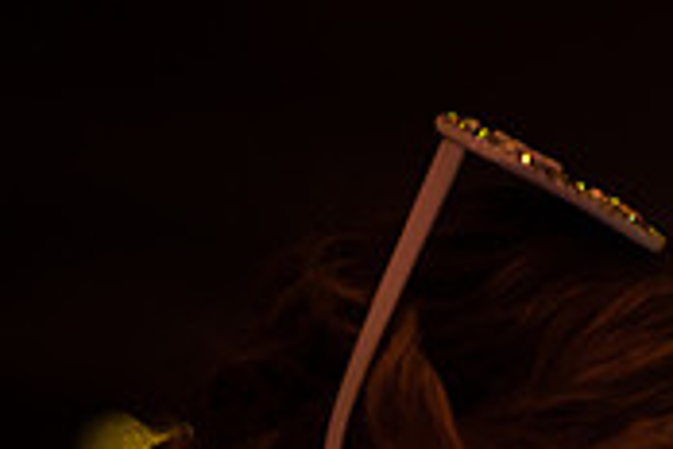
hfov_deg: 10.7
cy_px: 798
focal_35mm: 181
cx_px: 1154
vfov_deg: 7.4
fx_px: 3383
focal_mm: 50
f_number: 1.6
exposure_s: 1/80
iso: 2000
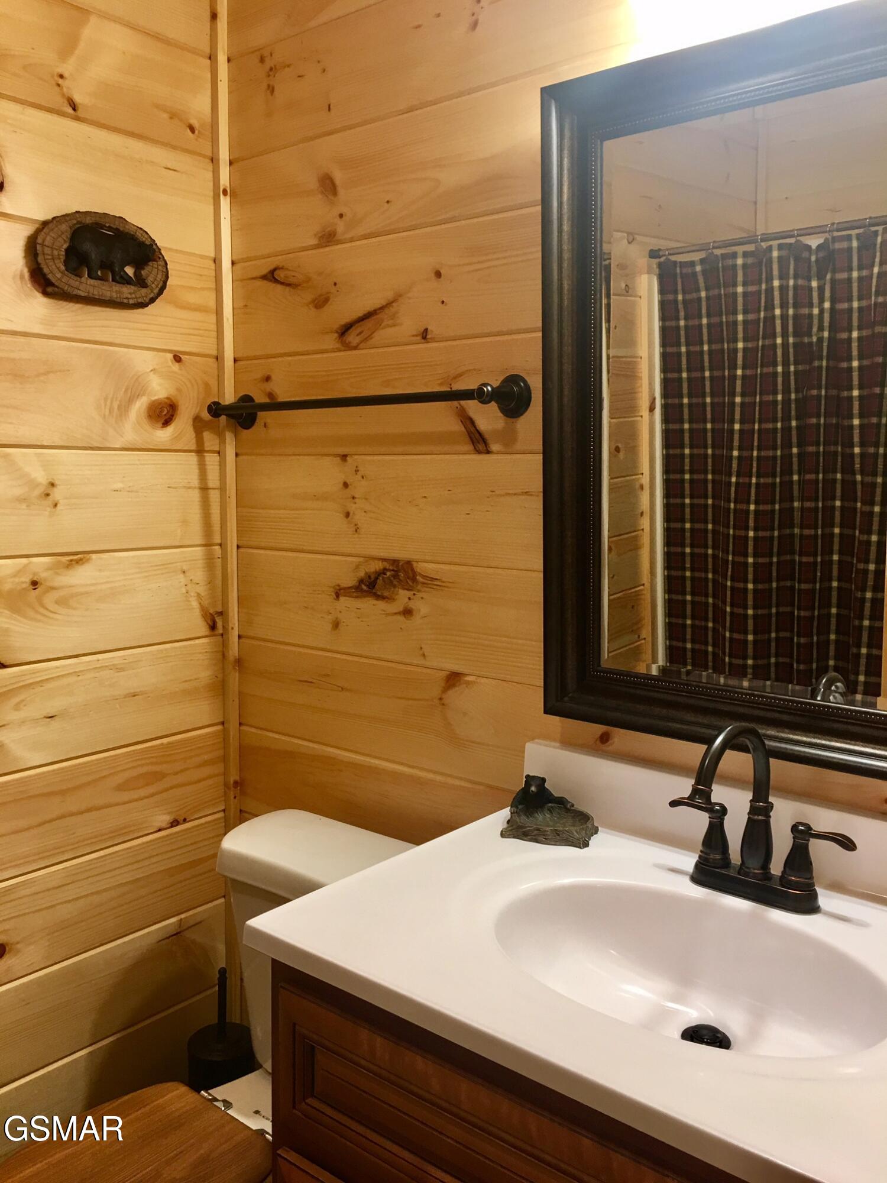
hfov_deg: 48.2
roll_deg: -0.8
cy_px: 592
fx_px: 991
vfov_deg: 61.7
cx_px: 444
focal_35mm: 29
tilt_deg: -5.6
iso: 32
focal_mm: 4.15
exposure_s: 1/15
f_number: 2.2
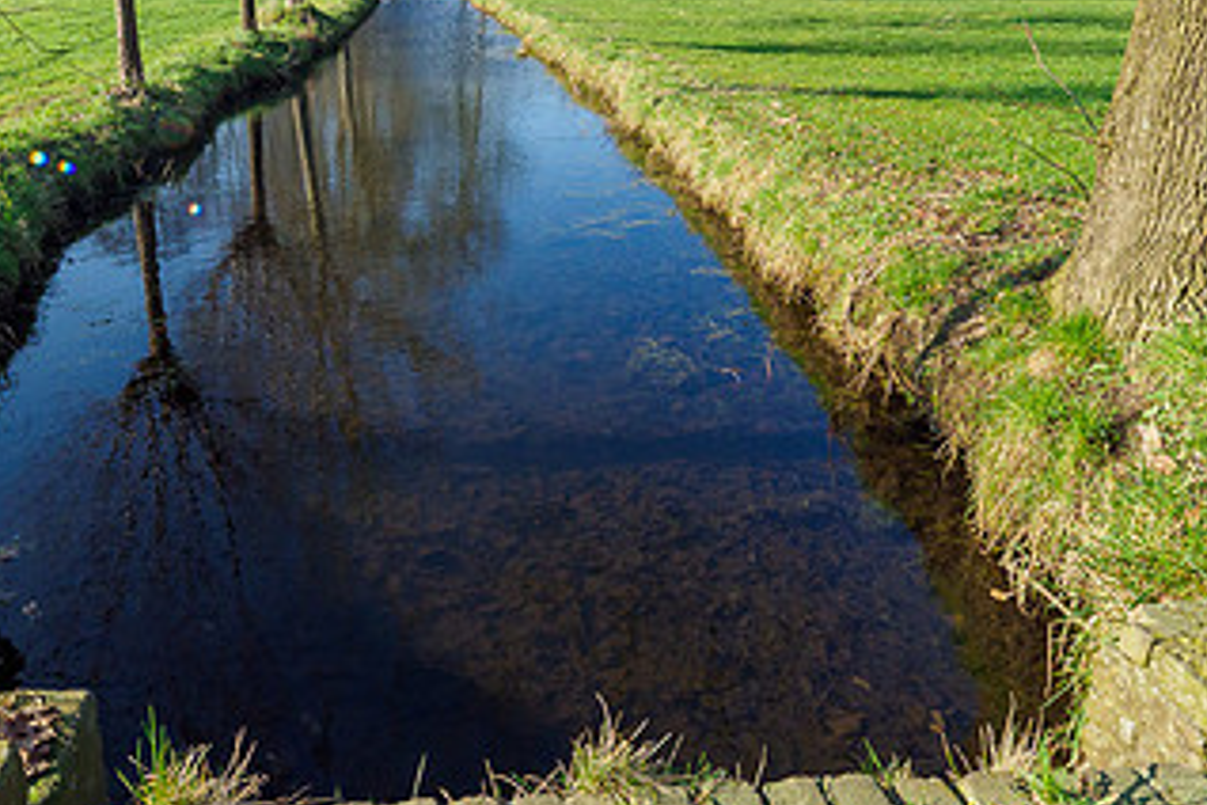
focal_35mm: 28
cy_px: 302
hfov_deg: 63.6
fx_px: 939
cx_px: 391
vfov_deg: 46.0
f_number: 8
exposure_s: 1/320
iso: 640
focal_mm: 7
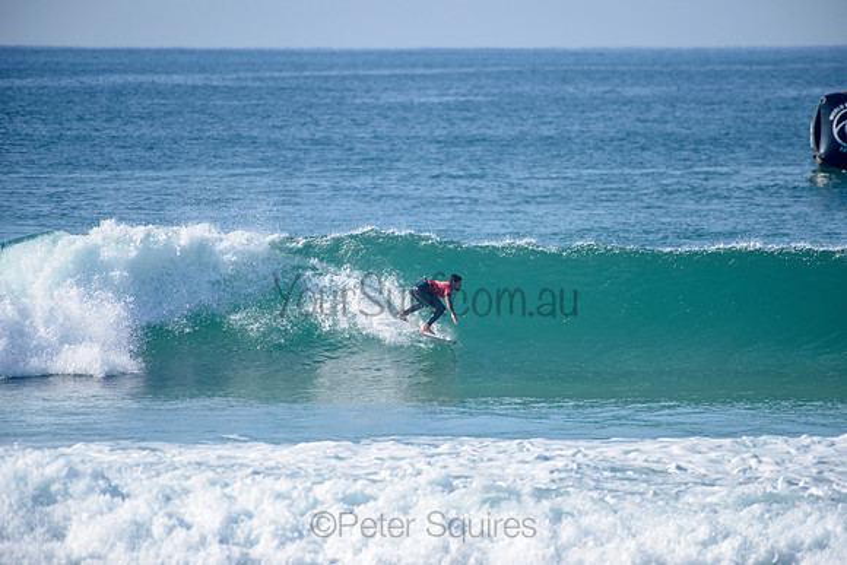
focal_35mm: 500
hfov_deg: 4.1
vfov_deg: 2.8
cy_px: 282
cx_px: 424
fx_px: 11766
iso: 200
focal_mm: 500
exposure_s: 1/2500
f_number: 5.6
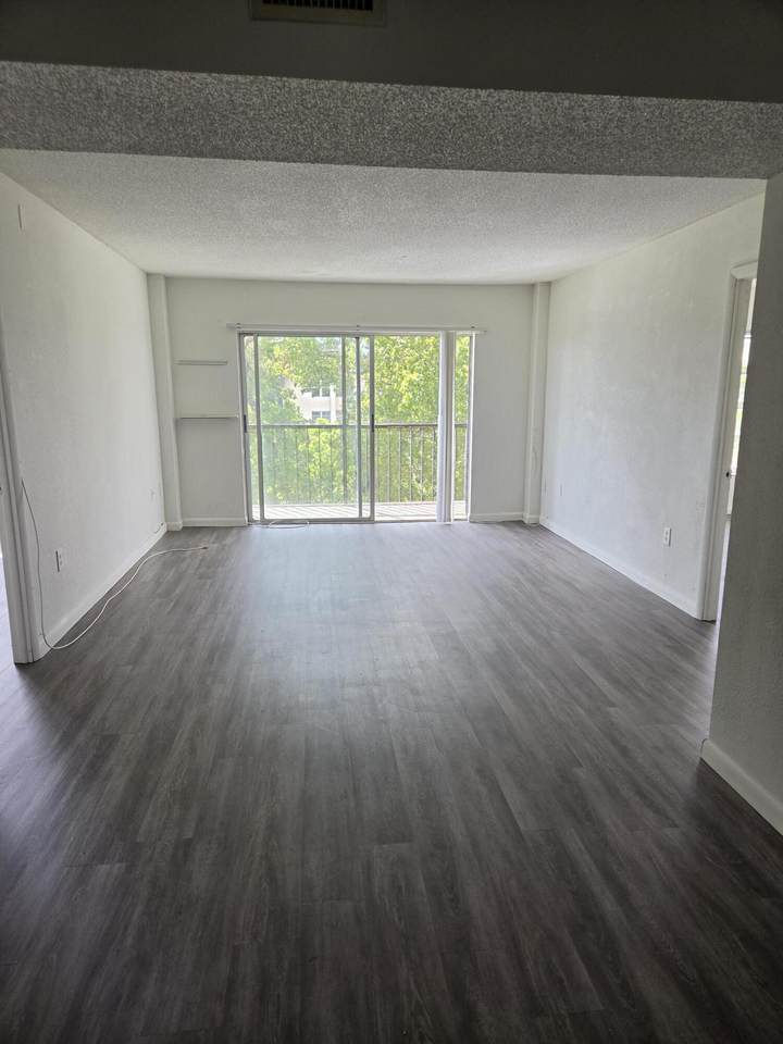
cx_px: 392
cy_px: 522
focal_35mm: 23
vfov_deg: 73.9
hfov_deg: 58.9
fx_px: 694
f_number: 1.8
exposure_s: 1/180
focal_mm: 5.4
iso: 50
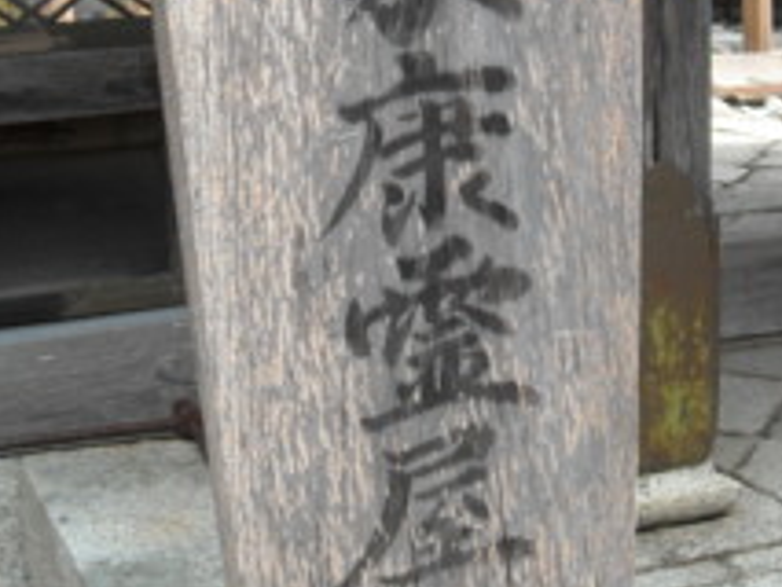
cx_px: 404
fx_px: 1673
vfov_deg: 19.9
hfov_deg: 26.3
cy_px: 271
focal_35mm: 74
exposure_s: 1/176
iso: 64
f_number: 2.8
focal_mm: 5.7
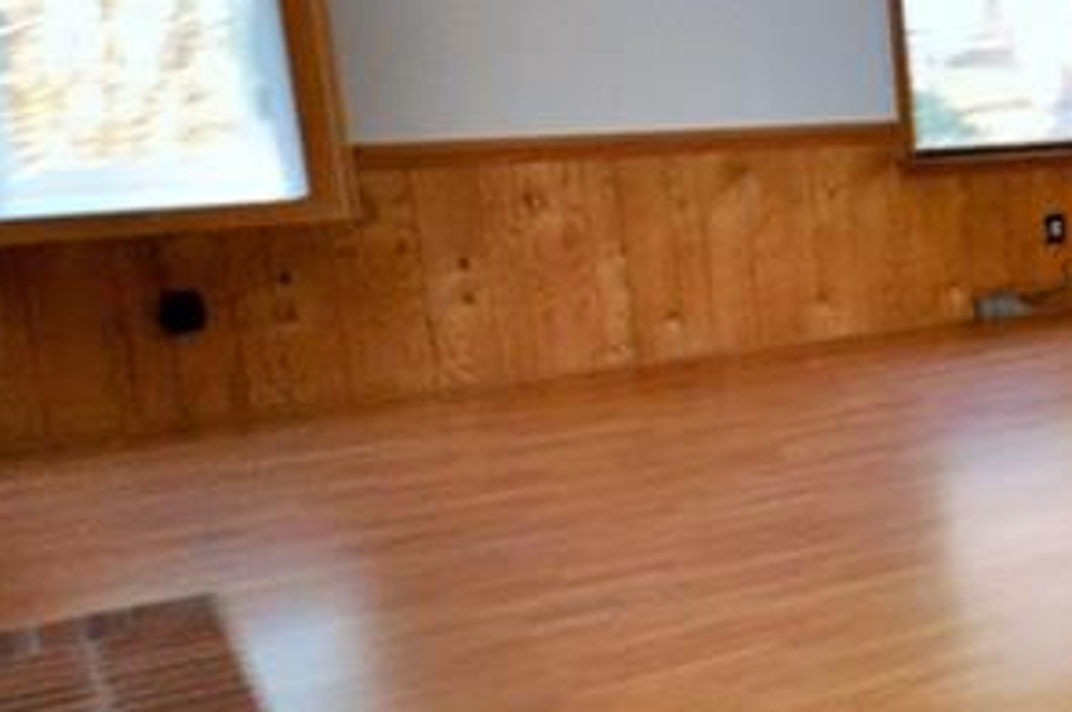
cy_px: 300
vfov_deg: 25.9
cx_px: 1672
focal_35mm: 52
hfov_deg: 26.0
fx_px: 1547
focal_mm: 10
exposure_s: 1/60
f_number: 4
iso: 800
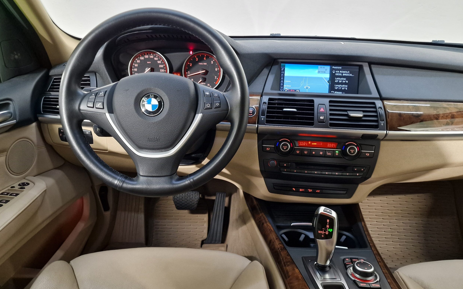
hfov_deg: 72.5
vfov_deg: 49.2
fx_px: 315
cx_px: 227
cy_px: 153
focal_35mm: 25
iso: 400
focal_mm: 6.4
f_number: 1.8
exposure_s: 1/33
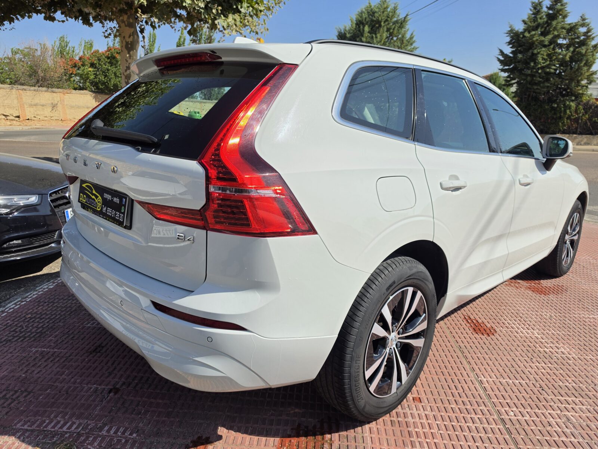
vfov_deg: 58.9
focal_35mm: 23
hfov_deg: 73.9
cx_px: 299
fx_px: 397
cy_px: 224
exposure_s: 1/7939
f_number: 1.4
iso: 50
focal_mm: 6.5
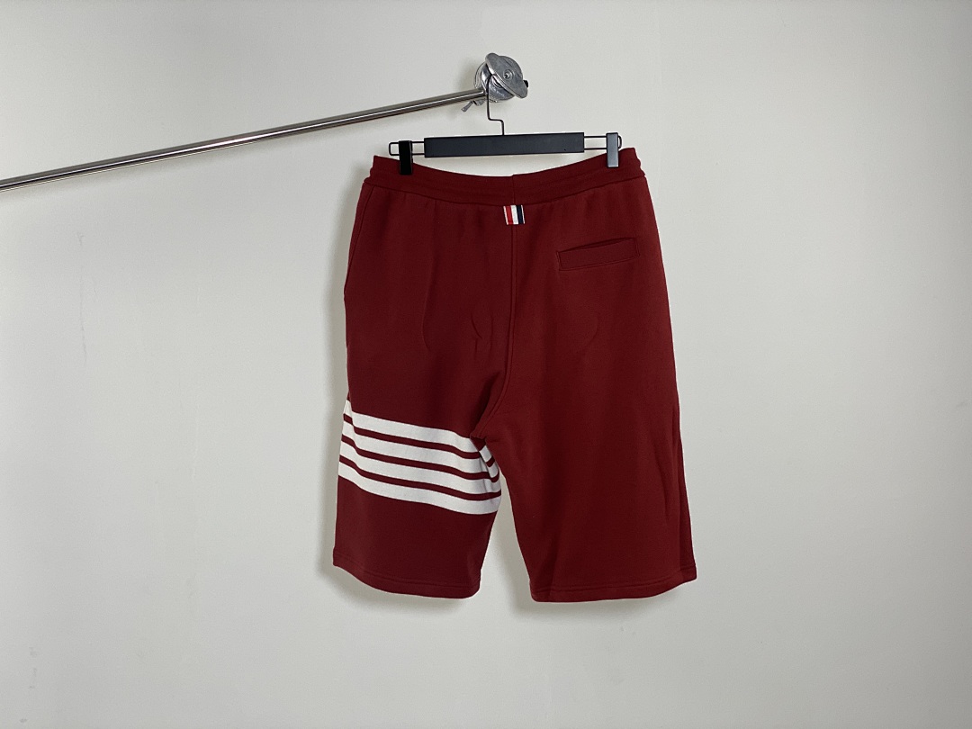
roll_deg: -0.6
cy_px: 364
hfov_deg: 36.8
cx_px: 486
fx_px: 1460
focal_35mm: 52
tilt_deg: -6.8
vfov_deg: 28.0
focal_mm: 6
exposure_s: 1/122
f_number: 2
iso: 40
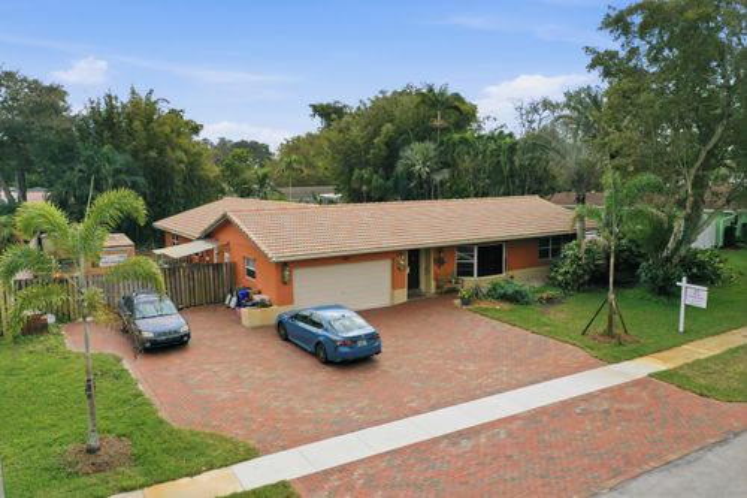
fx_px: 581
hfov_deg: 65.5
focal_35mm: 28
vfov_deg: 46.4
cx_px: 374
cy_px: 249
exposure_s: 1/800
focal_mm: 10.3
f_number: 6.3
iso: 100
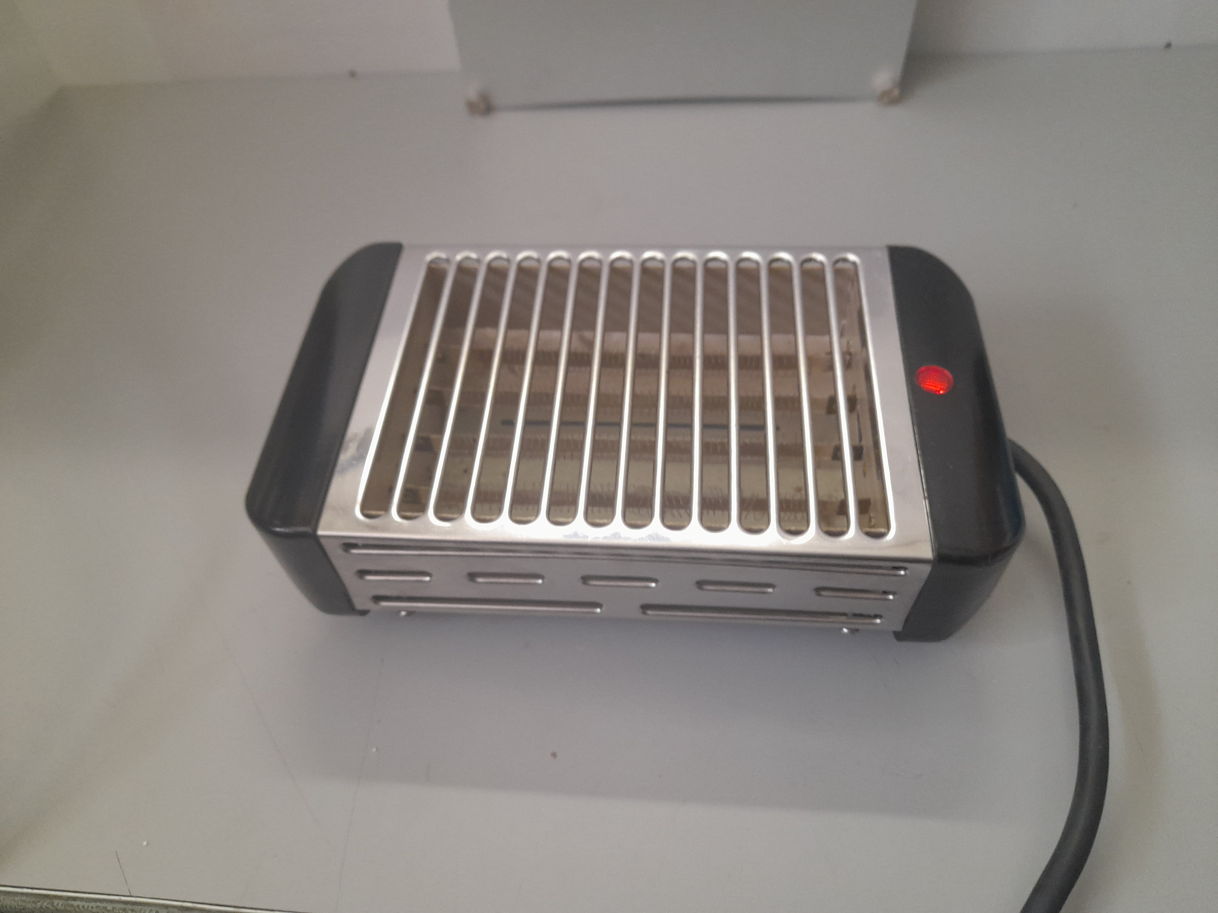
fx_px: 880
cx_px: 609
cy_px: 456
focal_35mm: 25
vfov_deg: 54.9
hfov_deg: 69.4
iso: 250
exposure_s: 1/60
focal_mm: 4.6
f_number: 2
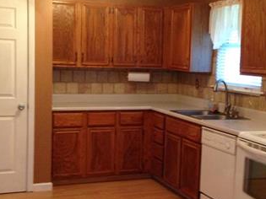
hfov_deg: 28.9
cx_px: 168
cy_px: 108
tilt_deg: -6.8
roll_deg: -1.7
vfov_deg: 21.9
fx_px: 515
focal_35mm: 67
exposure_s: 1/20
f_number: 2.4
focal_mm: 4.12
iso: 200
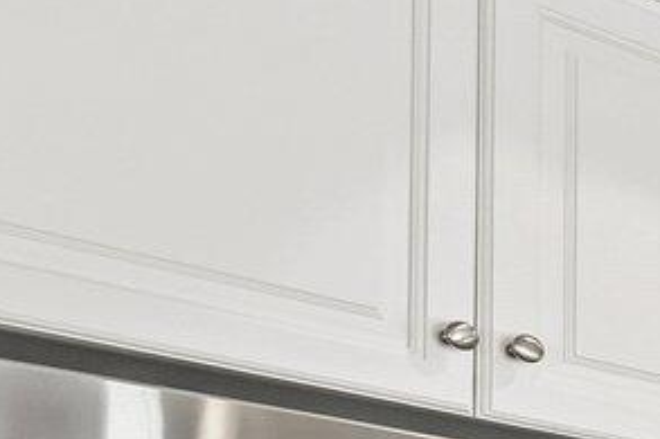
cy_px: 879
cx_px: 2117
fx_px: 1796
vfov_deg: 12.3
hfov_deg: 10.6
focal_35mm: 98
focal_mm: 14
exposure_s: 1/50
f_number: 8
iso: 640
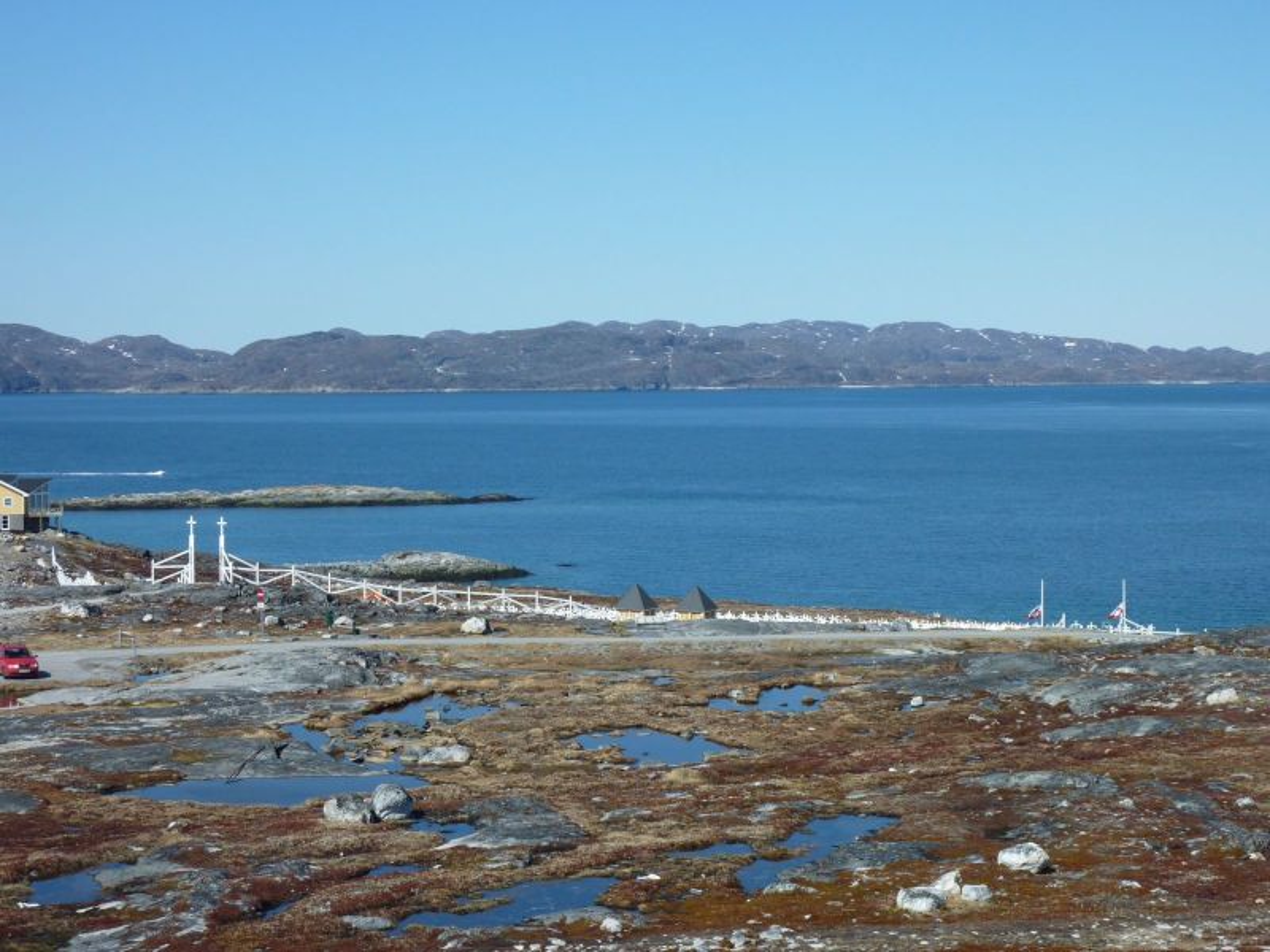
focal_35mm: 67
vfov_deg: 21.9
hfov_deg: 29.0
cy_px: 476
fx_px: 2458
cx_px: 635
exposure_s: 1/500
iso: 80
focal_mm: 11
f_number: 5.6
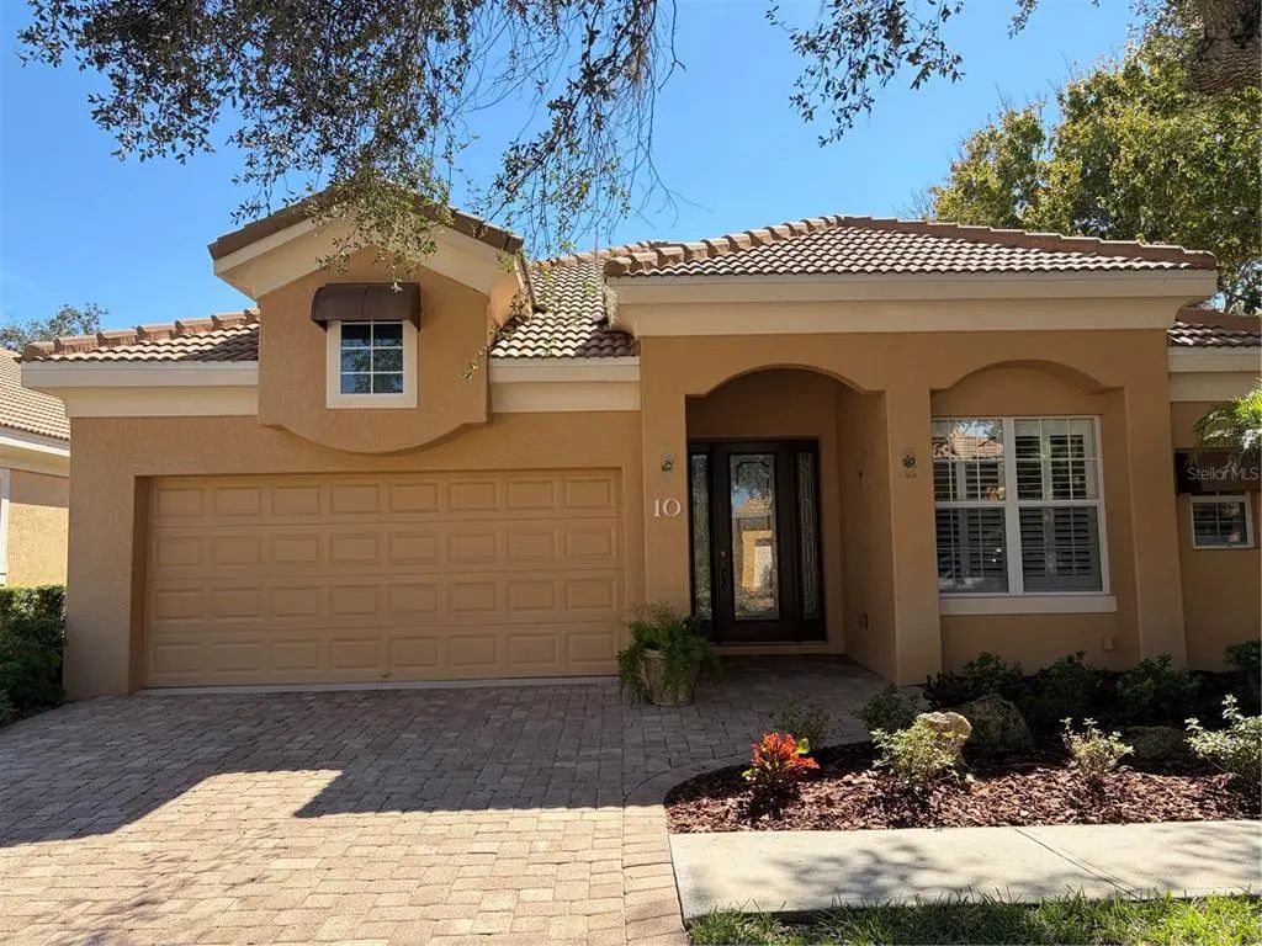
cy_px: 473
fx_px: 948
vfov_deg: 53.1
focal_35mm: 26
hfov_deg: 67.3
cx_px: 631
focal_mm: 5.96
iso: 50
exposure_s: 1/1484
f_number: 1.6
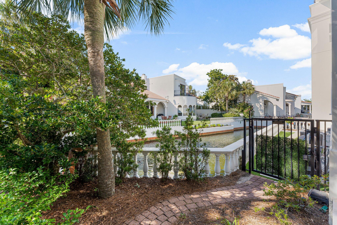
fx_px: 131
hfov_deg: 104.2
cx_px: 168
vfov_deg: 81.2
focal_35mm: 14
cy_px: 112
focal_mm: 14
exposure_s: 1/640
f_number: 9
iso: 400
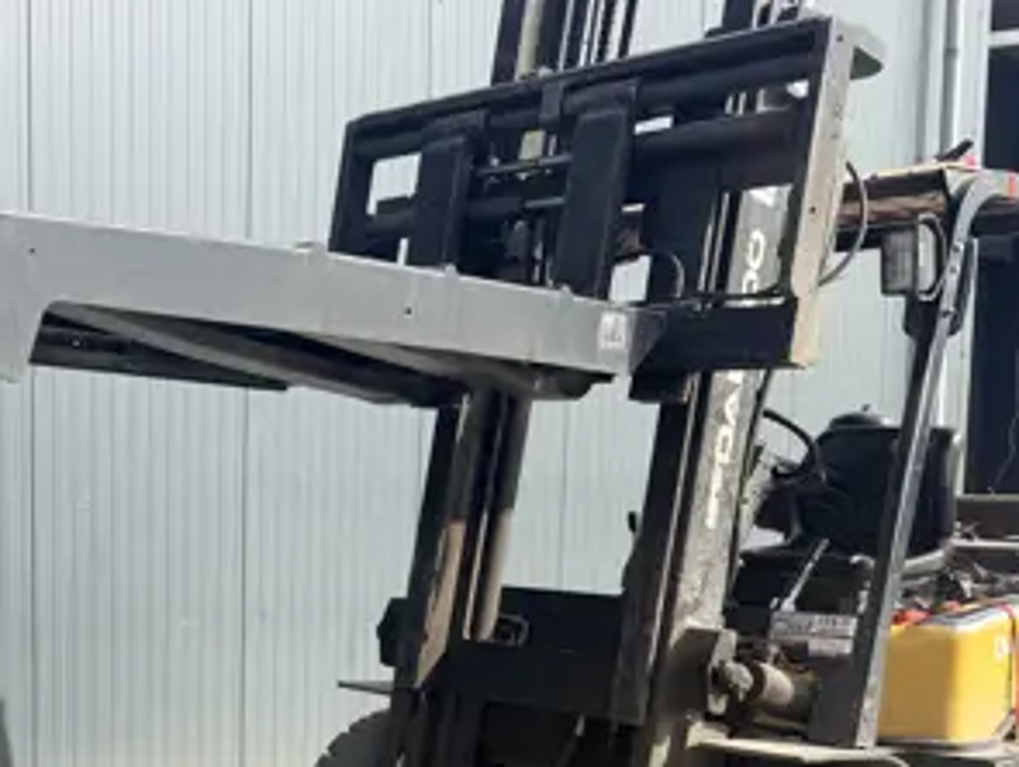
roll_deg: +0.4
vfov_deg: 27.3
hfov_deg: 33.5
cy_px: 653
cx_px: -7
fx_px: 1533
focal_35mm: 52
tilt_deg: -6.8
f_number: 1.78
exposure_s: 1/2611
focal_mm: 6.76
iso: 80
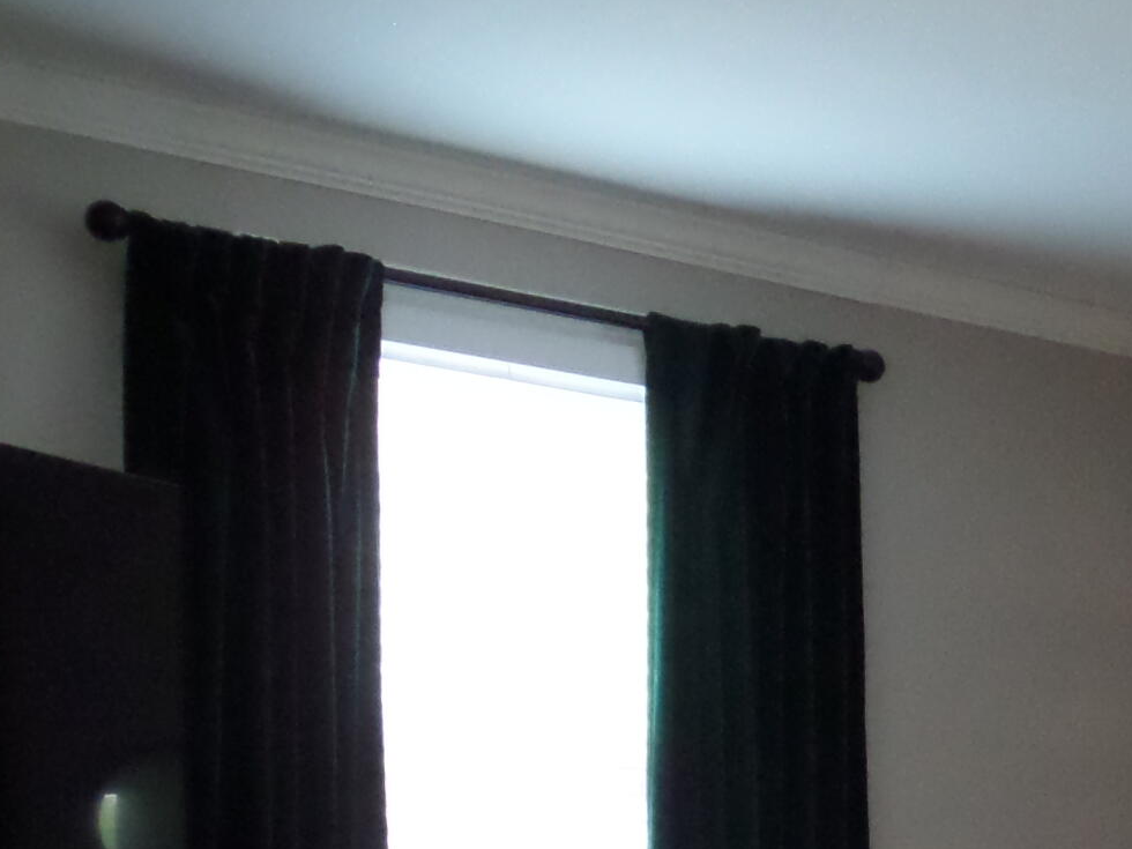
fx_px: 3205
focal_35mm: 98
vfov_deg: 14.3
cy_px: 1202
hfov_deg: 19.1
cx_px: 1280
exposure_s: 1/30
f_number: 3.4
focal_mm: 5.3
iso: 400
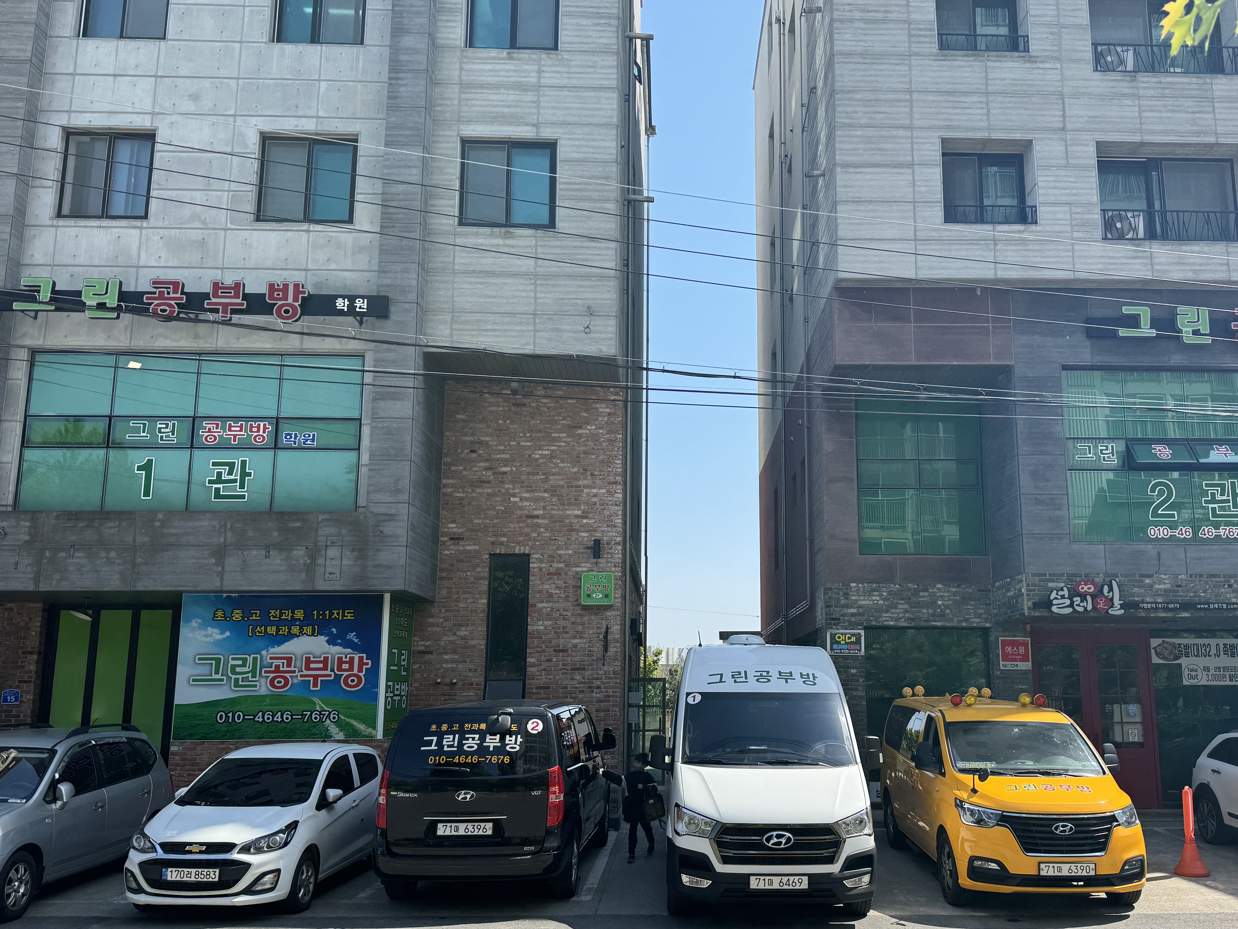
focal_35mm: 29
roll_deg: +0.0
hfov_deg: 61.3
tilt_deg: +10.0
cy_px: 512
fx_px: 1037
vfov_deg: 48.2
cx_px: 720
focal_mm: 6.76
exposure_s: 1/2041
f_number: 1.78
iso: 80
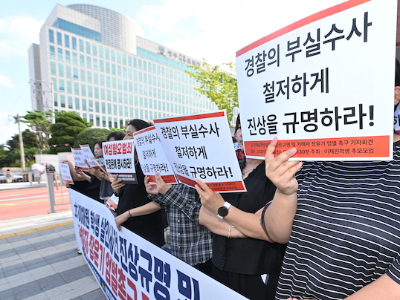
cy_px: 163
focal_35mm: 18
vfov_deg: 71.5
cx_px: 264
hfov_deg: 84.9
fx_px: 208
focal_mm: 14
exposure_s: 1/200
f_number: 5
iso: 125
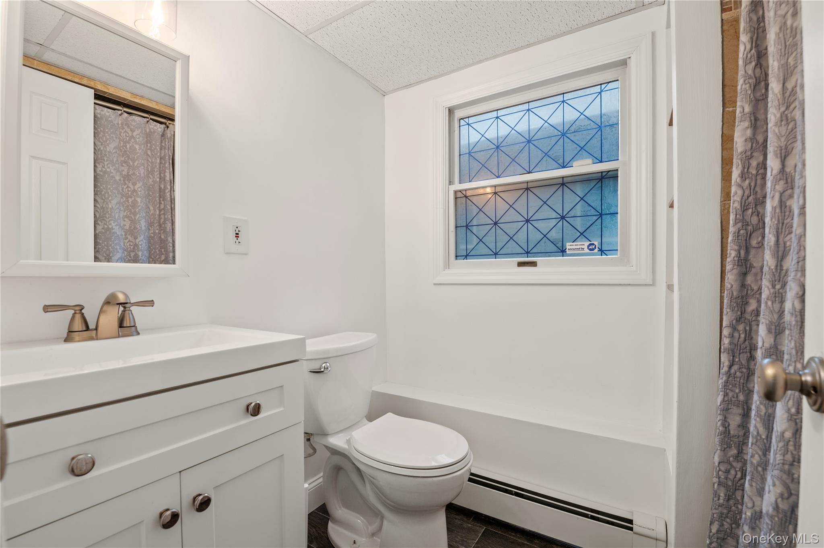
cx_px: 412
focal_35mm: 15
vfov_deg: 77.2
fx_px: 343
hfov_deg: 100.4
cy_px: 274
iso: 500
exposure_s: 1/15
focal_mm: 15
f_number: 8
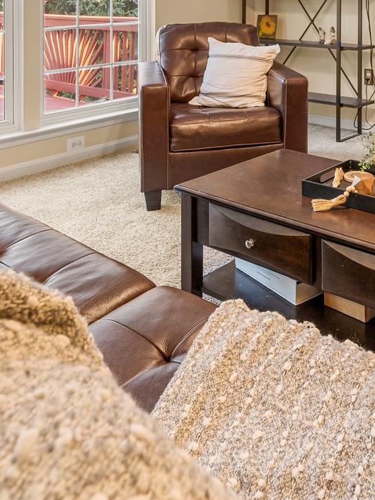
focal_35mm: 39
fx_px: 563
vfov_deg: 42.9
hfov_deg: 35.6
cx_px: 299
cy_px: 31
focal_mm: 14
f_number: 5.6
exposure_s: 1/8
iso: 100
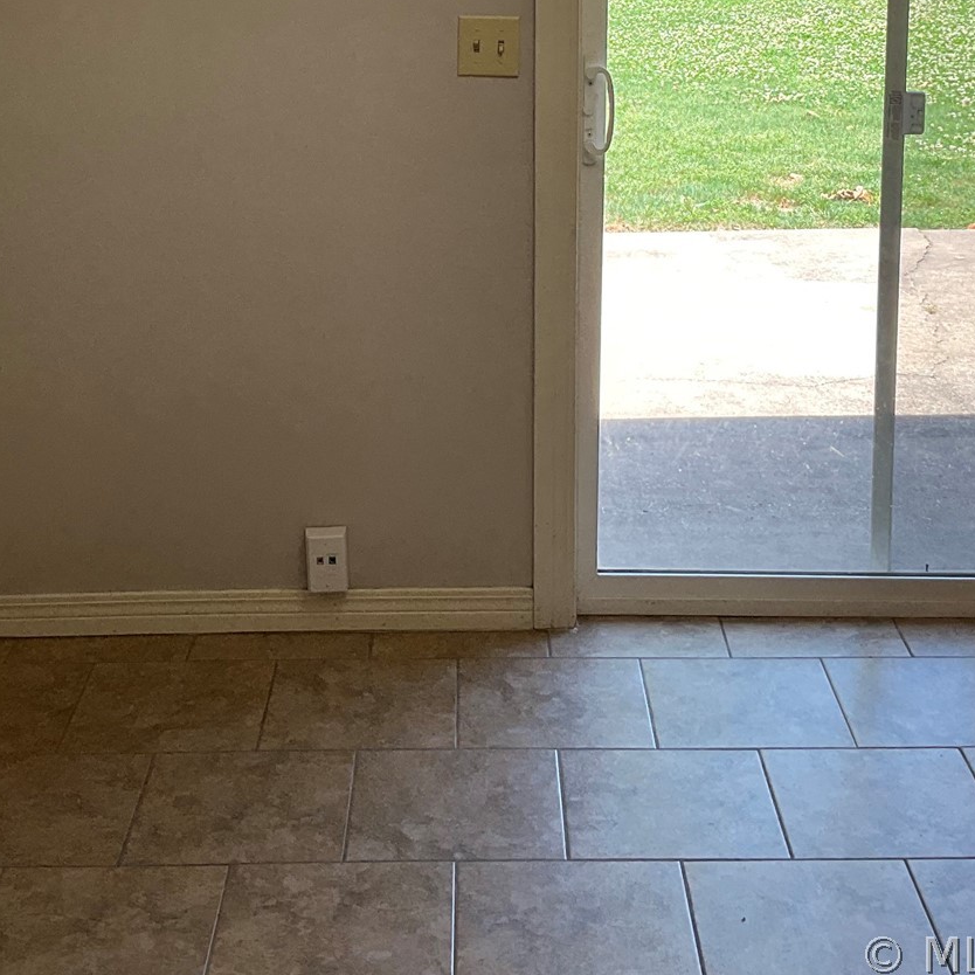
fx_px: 1880
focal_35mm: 59
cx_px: 495
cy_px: 152
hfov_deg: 29.1
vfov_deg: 28.3
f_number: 1.8
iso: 16
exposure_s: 1/120
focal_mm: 3
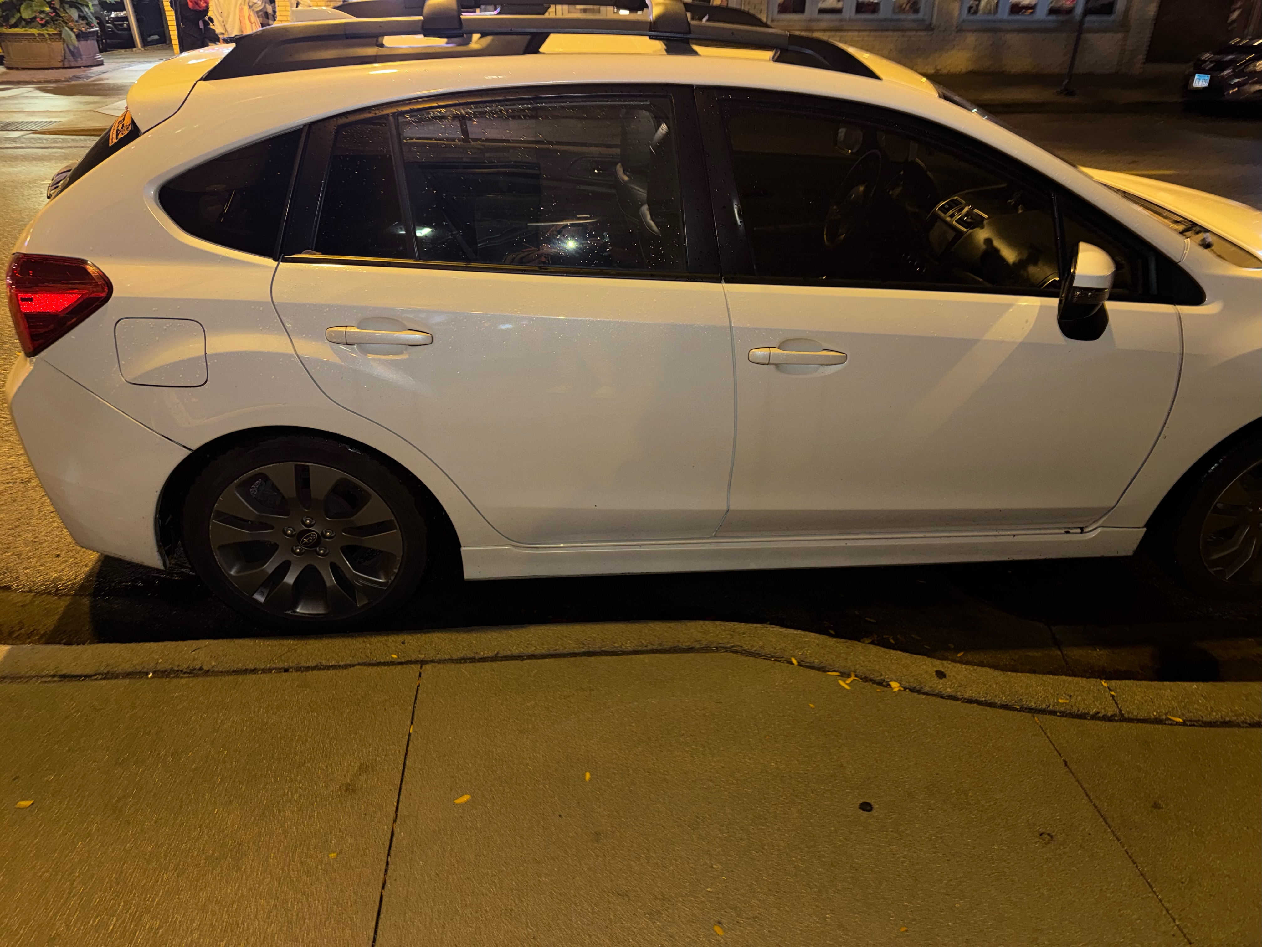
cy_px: 474
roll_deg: +0.2
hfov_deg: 71.6
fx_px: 875
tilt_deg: -29.0
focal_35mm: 24
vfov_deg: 56.8
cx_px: 631
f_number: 1.78
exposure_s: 1/4
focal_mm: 6.76
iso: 100
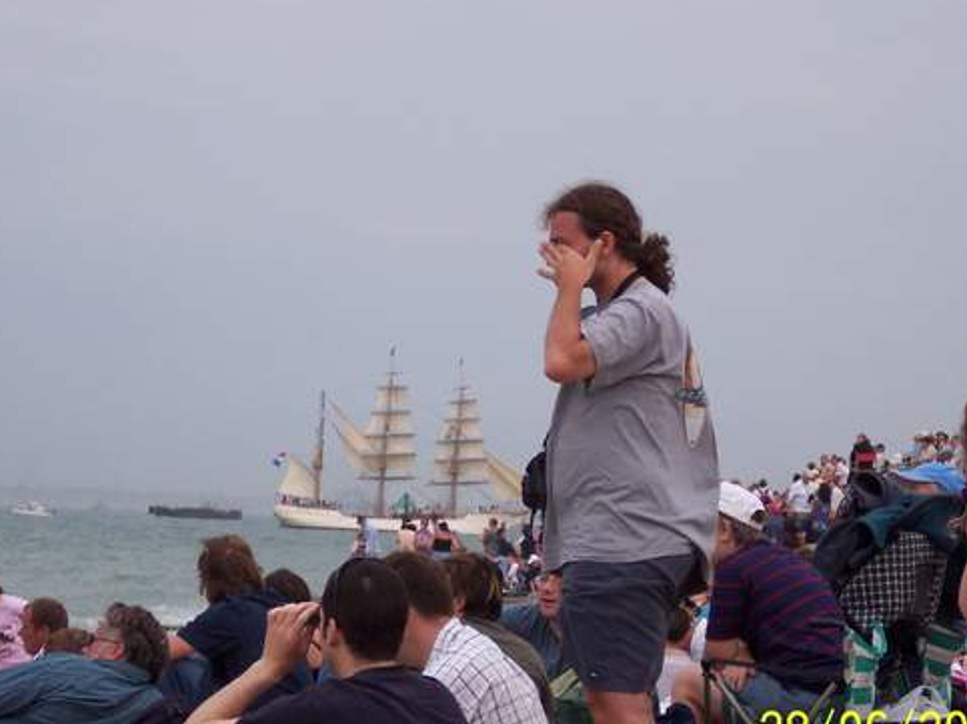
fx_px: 4217
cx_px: 450
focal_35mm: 151
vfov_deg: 9.8
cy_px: 372
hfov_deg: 13.1
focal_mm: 24
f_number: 4.8
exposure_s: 1/90
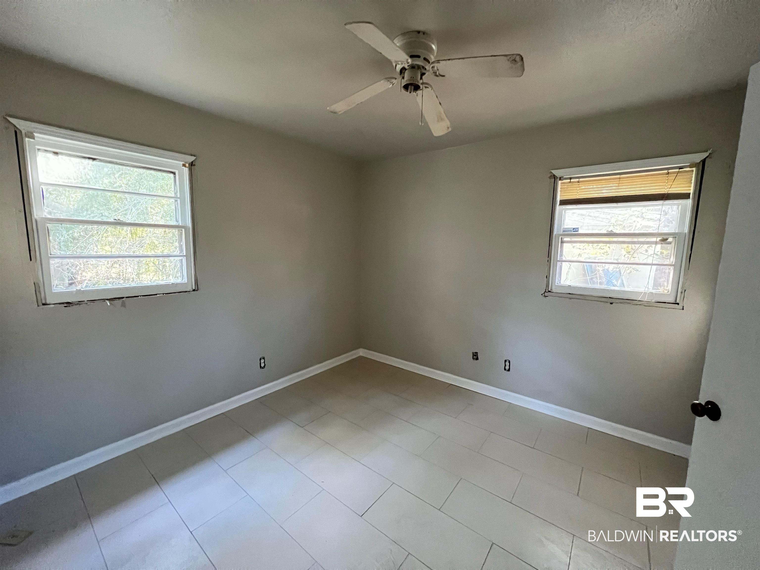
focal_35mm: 13
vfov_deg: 89.9
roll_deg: -0.6
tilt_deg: -7.5
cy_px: 285
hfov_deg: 106.2
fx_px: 285
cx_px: 380
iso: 1000
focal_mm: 1.57
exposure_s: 1/57
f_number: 1.8
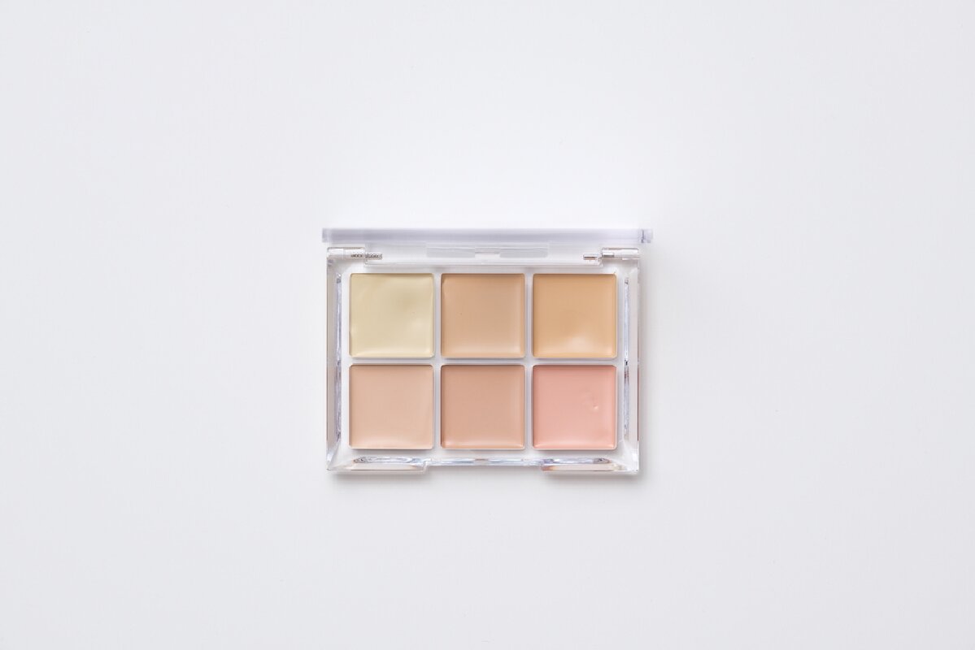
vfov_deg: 11.4
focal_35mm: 120
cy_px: 325
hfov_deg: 17.1
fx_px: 3251
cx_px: 488
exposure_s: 1/125
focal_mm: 80
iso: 320
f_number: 7.1
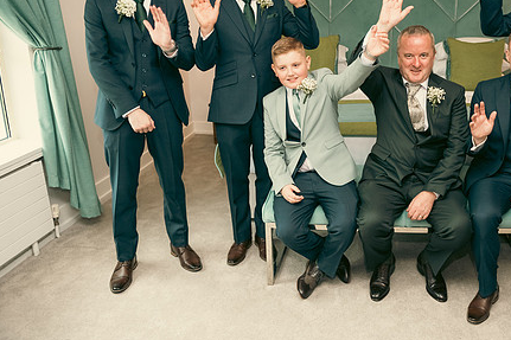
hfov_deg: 53.4
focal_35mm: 35
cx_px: 340
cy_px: 130
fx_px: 497
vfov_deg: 37.6
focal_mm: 26
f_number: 3.5
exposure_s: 1/160
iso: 800
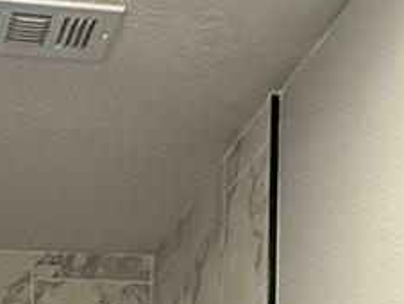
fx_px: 1157
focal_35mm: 99
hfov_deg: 19.3
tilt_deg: -3.4
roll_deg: -0.5
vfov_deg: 12.4
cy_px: 687
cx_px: 9
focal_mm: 2.22
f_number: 2.2
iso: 125
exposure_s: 1/60
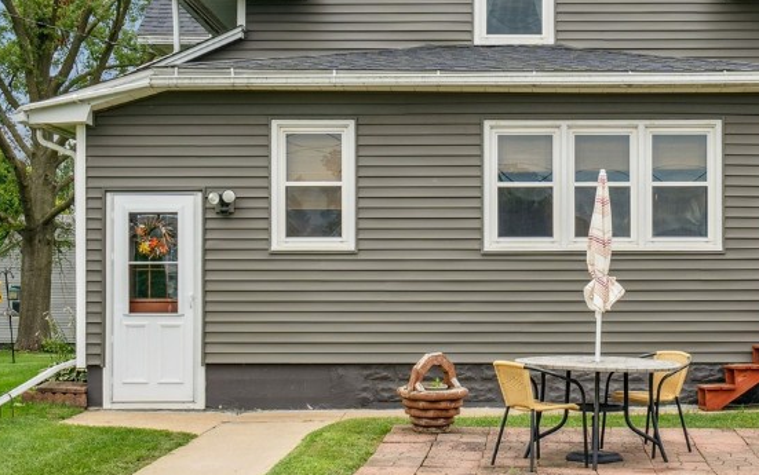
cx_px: 510
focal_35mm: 66
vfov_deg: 19.5
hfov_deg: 30.8
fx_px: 1366
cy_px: 83
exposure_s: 1/500
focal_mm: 31
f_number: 9
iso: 500
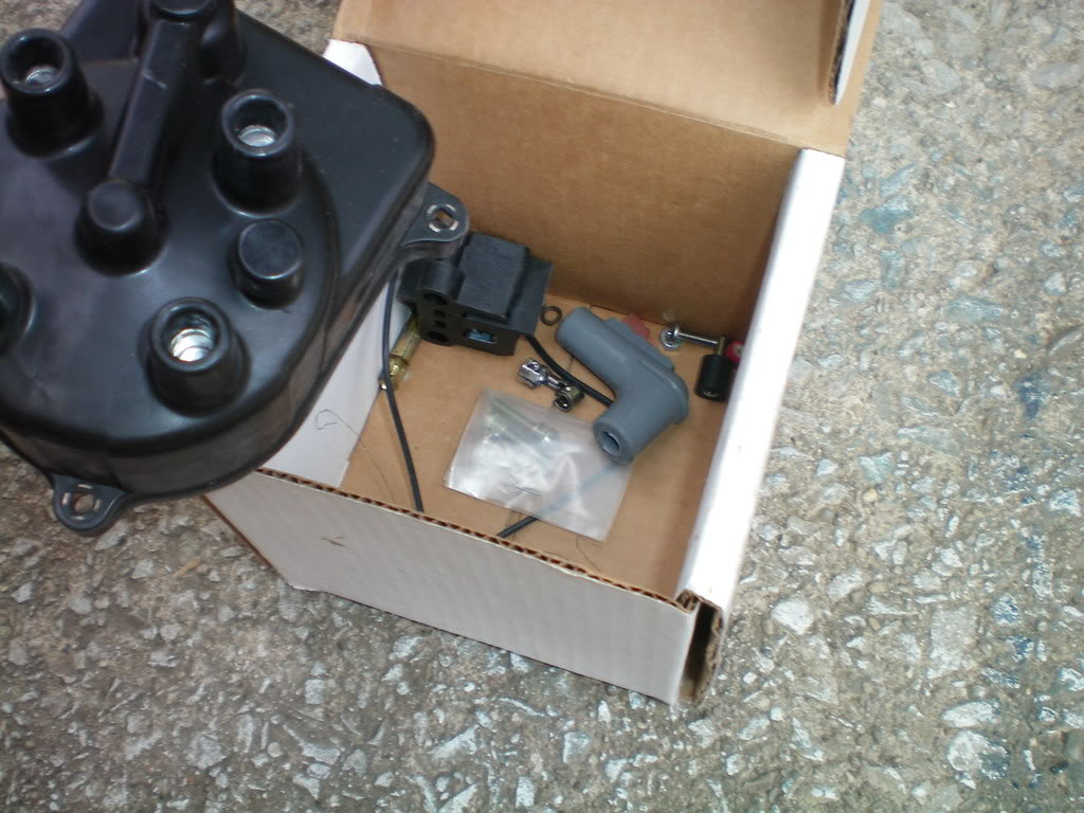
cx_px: 542
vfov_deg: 37.7
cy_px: 406
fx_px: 1190
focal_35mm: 38
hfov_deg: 49.0
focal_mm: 6.3
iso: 64
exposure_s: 1/80
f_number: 3.1
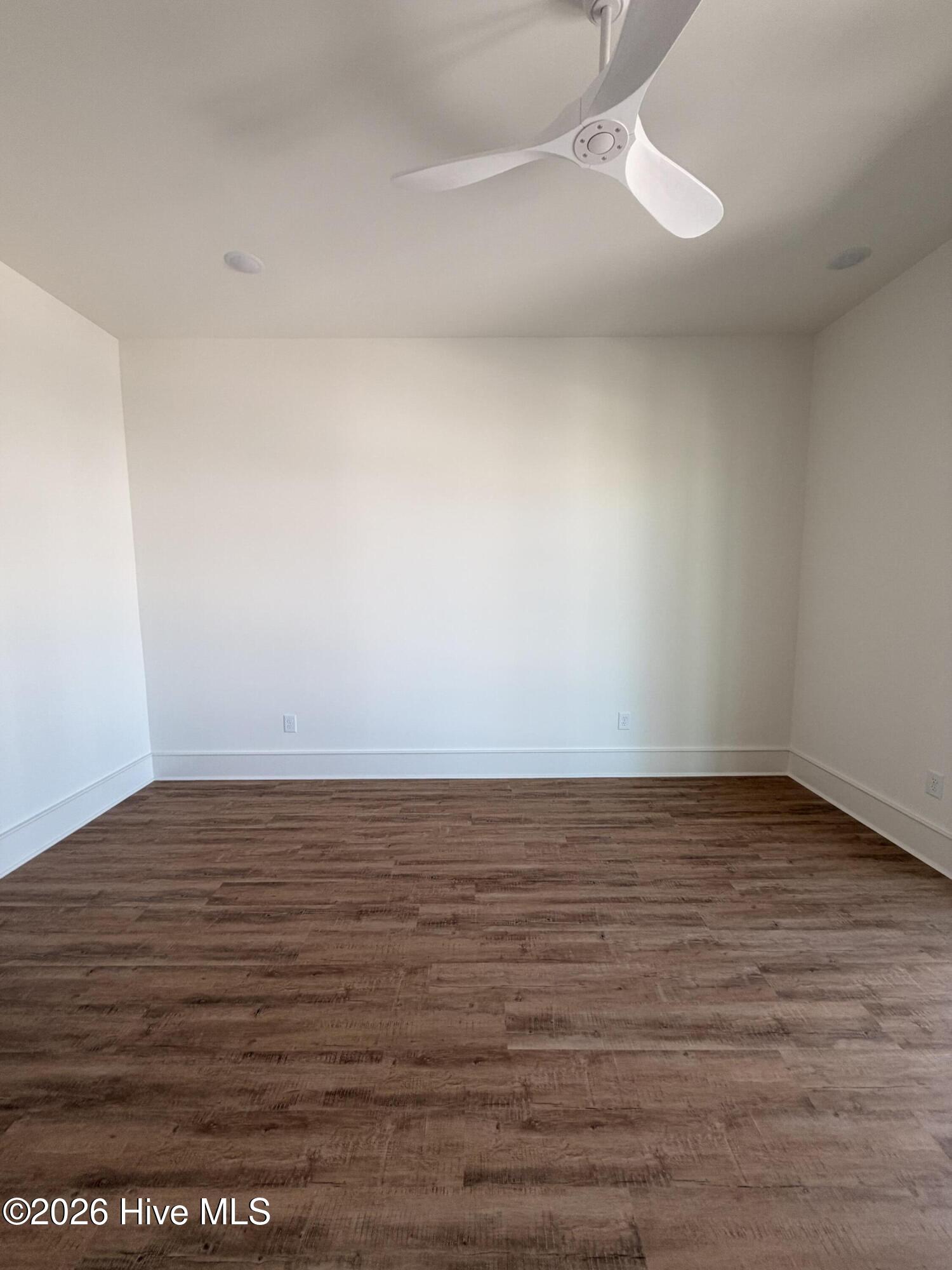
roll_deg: +0.8
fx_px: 513
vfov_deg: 102.1
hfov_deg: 85.7
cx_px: 476
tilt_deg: -6.2
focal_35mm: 14
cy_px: 635
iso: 125
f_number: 2.2
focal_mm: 2.22
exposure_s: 1/121
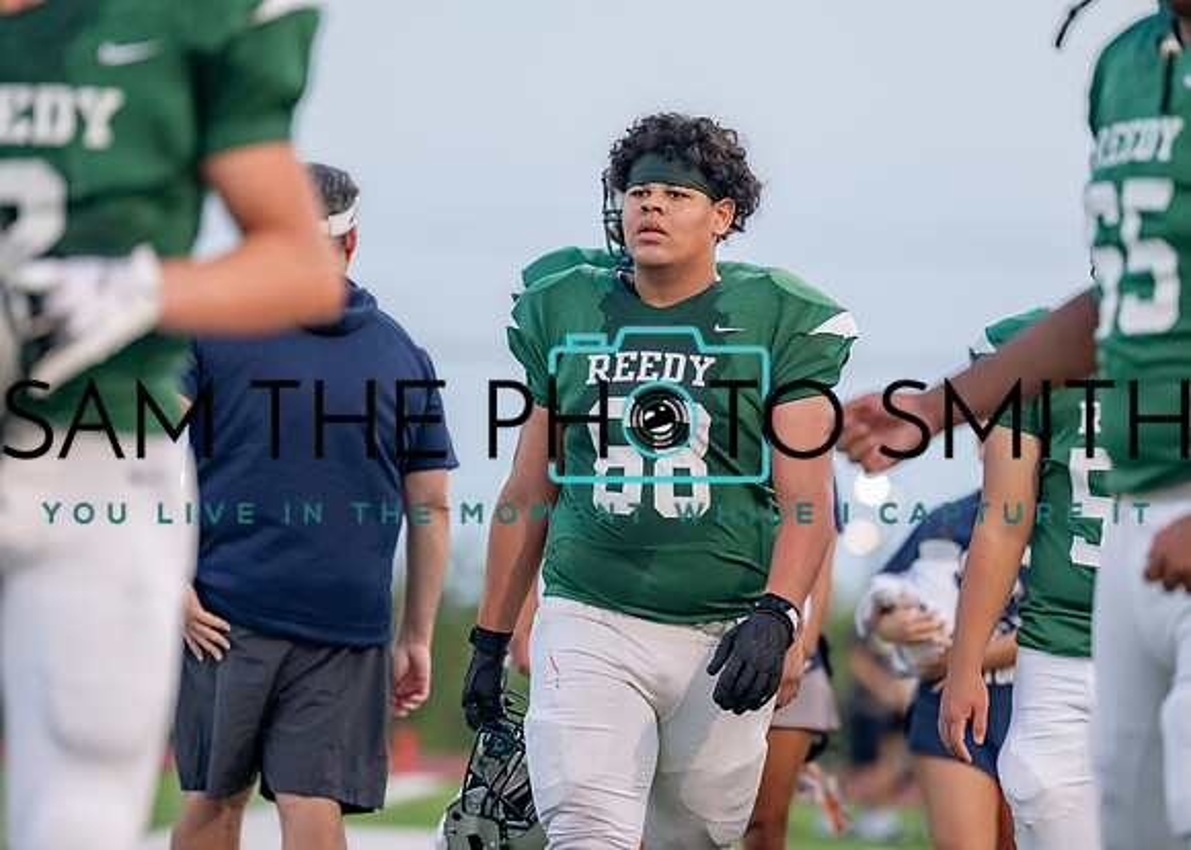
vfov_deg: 6.1
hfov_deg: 8.5
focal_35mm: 236
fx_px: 7986
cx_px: 665
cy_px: 423
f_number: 2.8
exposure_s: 1/1250
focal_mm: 182
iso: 800
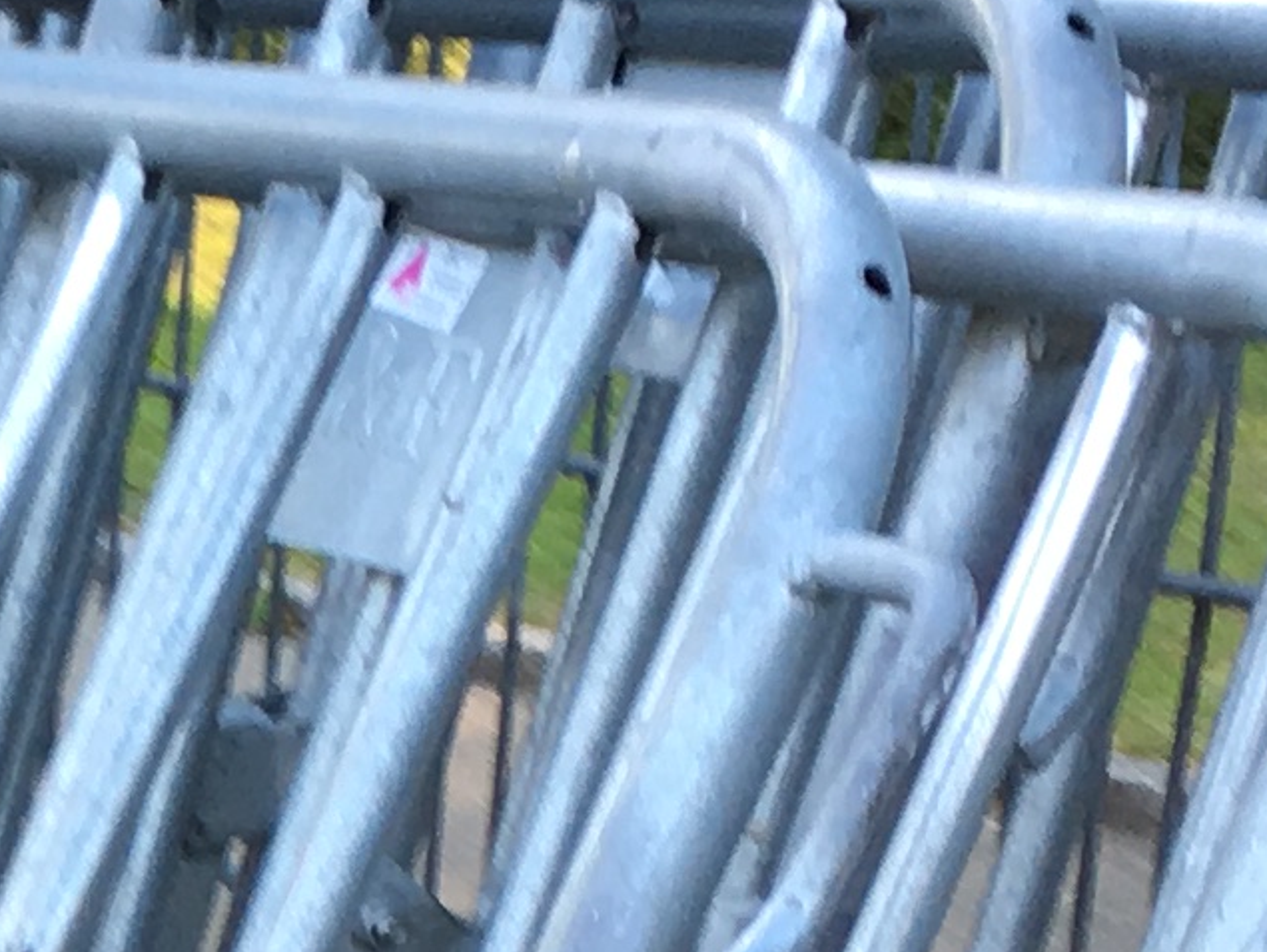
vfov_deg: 7.7
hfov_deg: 10.3
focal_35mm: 184
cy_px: 1998
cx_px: -784
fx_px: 6739
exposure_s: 1/100
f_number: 2.2
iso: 32
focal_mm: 4.15
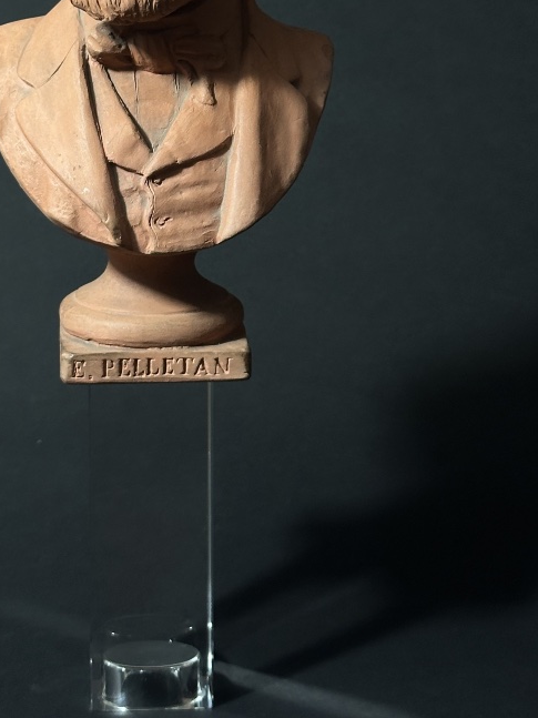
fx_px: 1845
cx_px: 204
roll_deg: -2.1
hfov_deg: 16.6
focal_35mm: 89
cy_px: 124
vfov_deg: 21.7
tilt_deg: -8.9
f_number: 1.78
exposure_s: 1/50
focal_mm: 6.86
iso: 125
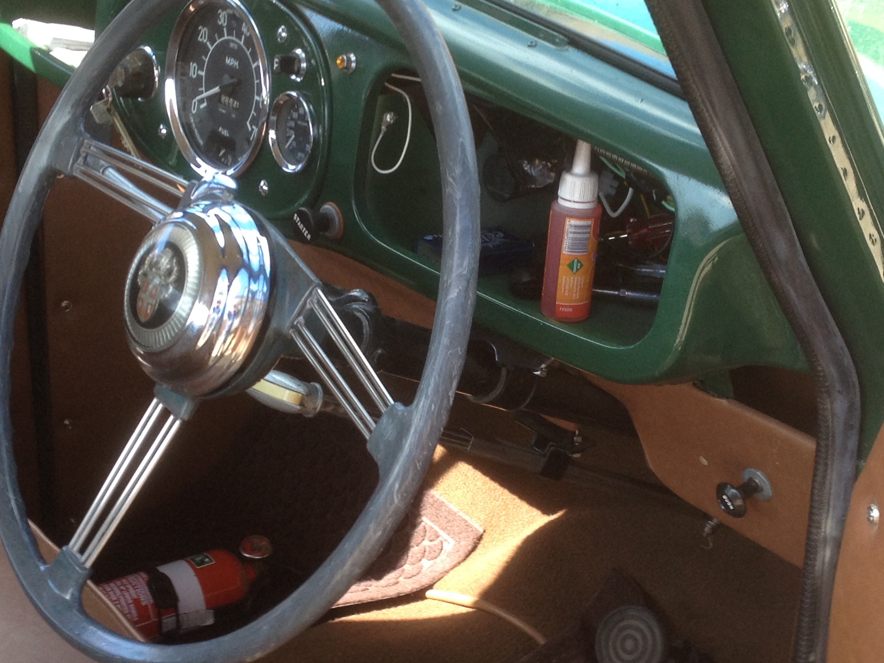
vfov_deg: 19.9
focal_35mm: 74
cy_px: 402
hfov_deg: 26.3
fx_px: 1890
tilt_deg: -33.6
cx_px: 416
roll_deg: -2.3
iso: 50
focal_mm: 4.28
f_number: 2.4
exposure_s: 1/120
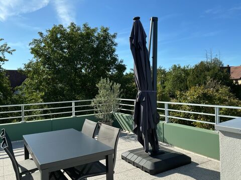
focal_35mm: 29
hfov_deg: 61.7
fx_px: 202
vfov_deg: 48.2
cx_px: 120
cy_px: 90
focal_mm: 3
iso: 25
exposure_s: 1/1311
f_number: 1.8
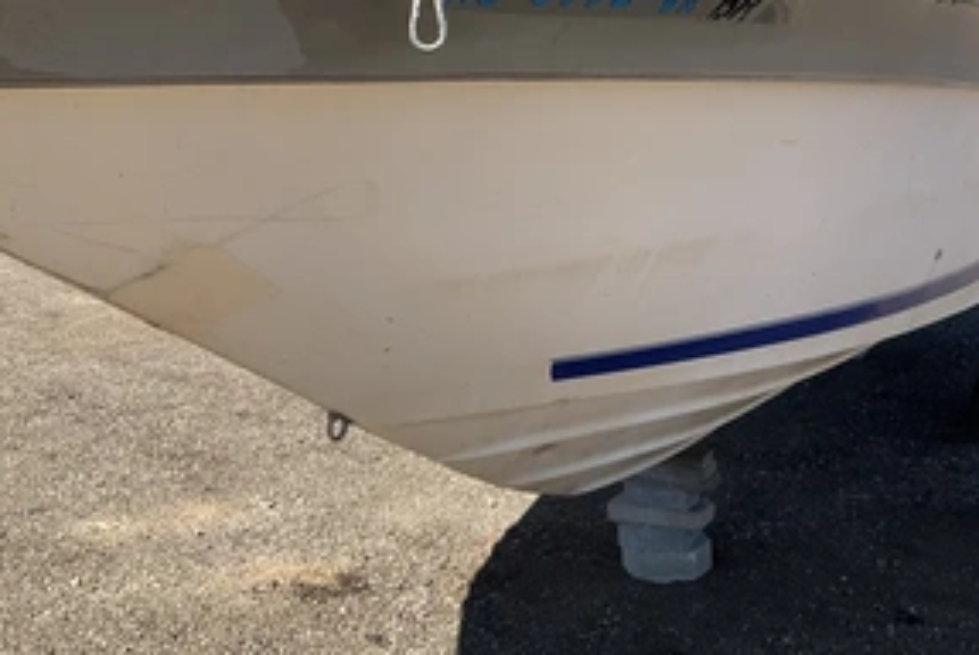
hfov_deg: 46.2
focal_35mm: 42
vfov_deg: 31.4
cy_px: 157
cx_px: 556
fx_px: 1143
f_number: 1.8
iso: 25
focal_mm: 3
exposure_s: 1/1279
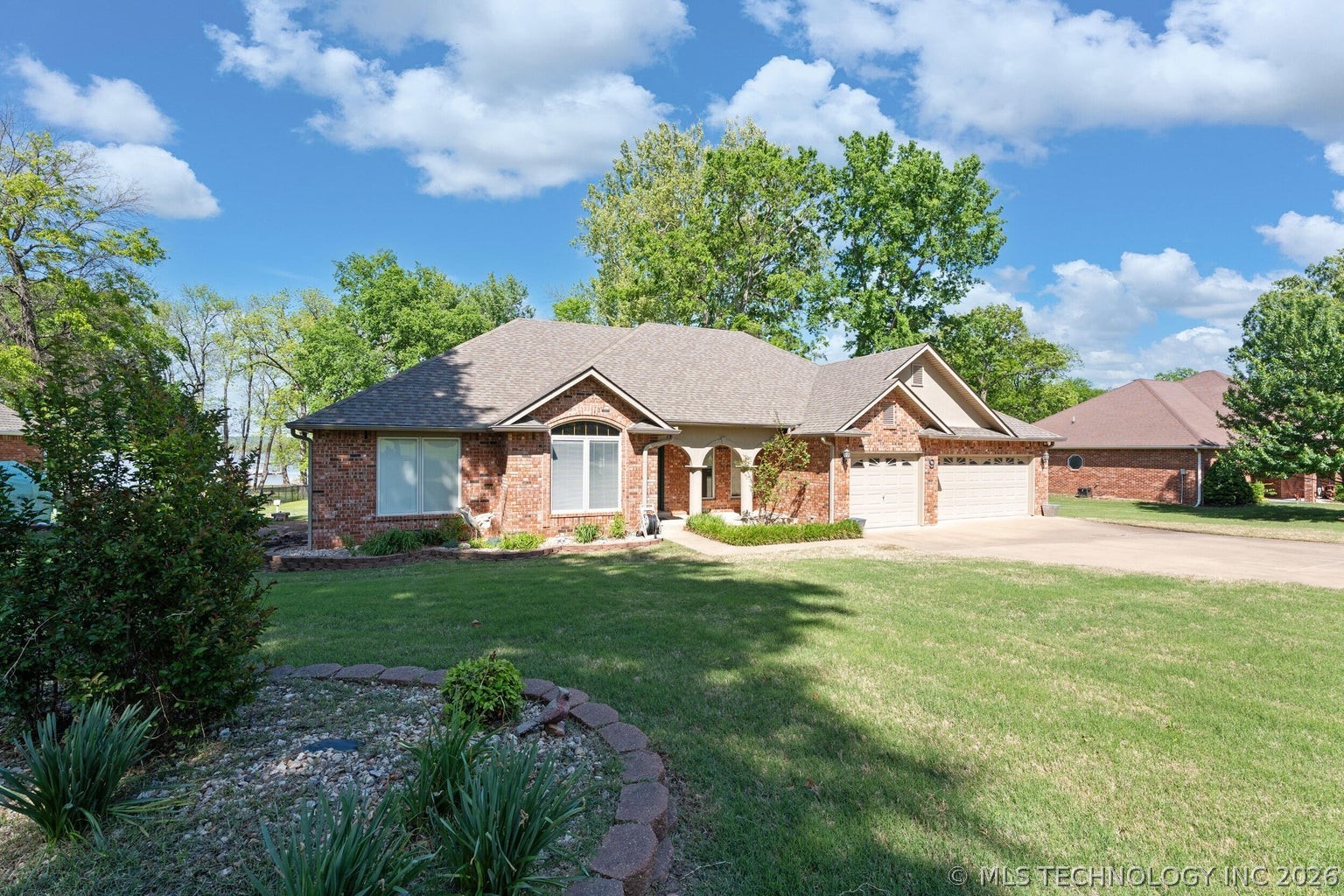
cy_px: 448
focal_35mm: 16
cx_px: 672
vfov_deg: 73.7
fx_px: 597
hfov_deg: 96.7
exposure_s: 1/100
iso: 200
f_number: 9
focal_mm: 16
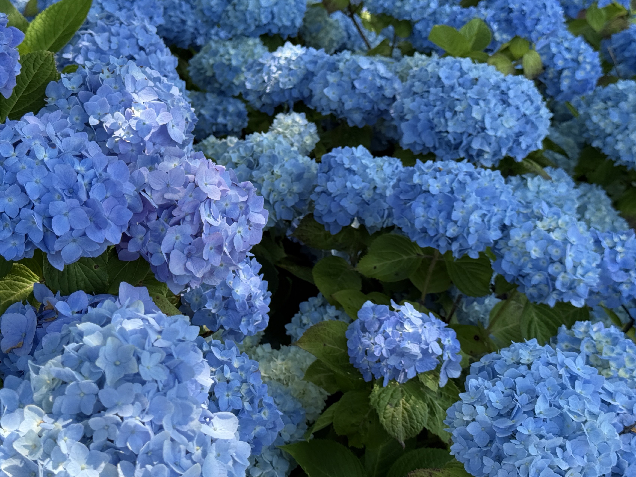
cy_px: 233
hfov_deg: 33.7
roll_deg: +8.5
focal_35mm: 57
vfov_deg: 25.7
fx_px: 1047
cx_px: 276
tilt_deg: -31.3
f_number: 1.78
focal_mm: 6.76
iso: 64
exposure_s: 1/1013
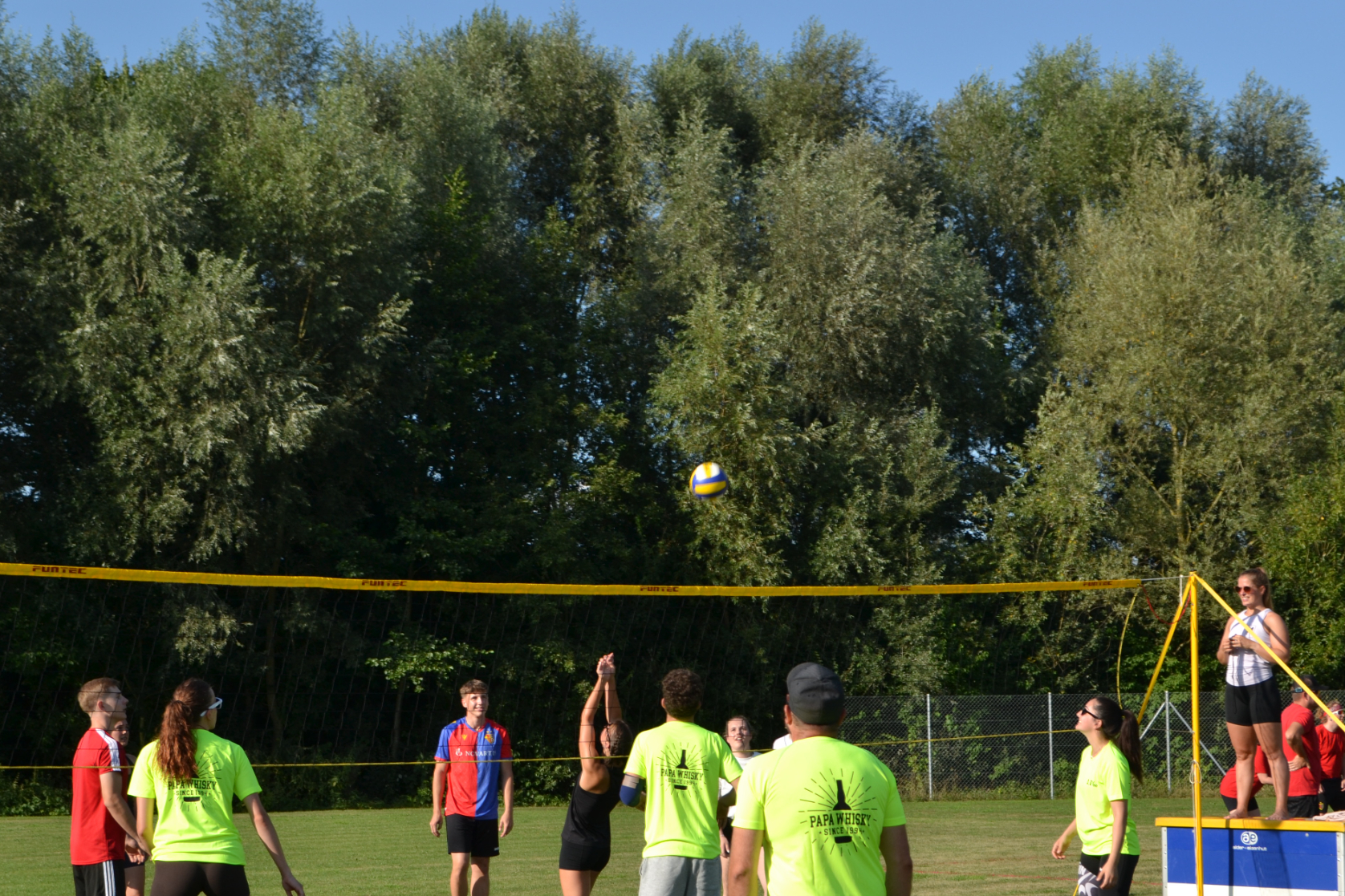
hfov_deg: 30.5
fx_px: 2465
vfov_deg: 20.6
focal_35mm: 66
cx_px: 678
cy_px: 535
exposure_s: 1/200
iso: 100
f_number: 8
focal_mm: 36
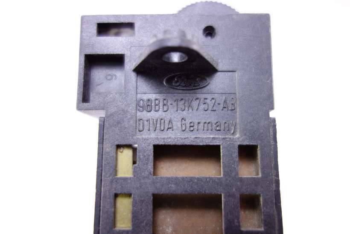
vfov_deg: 46.4
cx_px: 175
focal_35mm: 28
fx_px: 272
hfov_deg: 65.5
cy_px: 117
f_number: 1.8
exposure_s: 1/50
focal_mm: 10.4
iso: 125
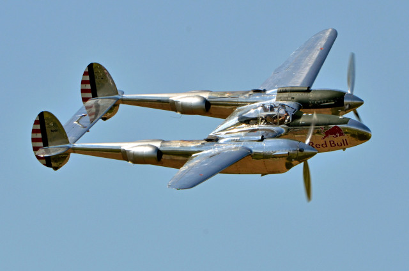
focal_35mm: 600
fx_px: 6803
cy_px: 136
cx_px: 204
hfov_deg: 3.4
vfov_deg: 2.3
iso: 400
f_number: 13
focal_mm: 400
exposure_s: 1/640
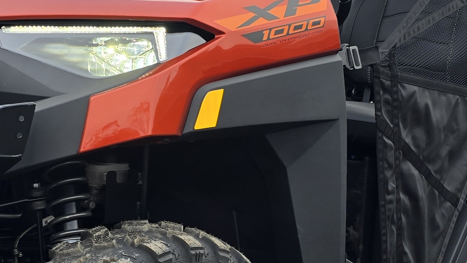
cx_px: 203
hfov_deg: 28.2
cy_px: 150
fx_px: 929
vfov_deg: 16.1
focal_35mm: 75
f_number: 1.7
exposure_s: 1/180
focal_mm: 6.3
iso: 16
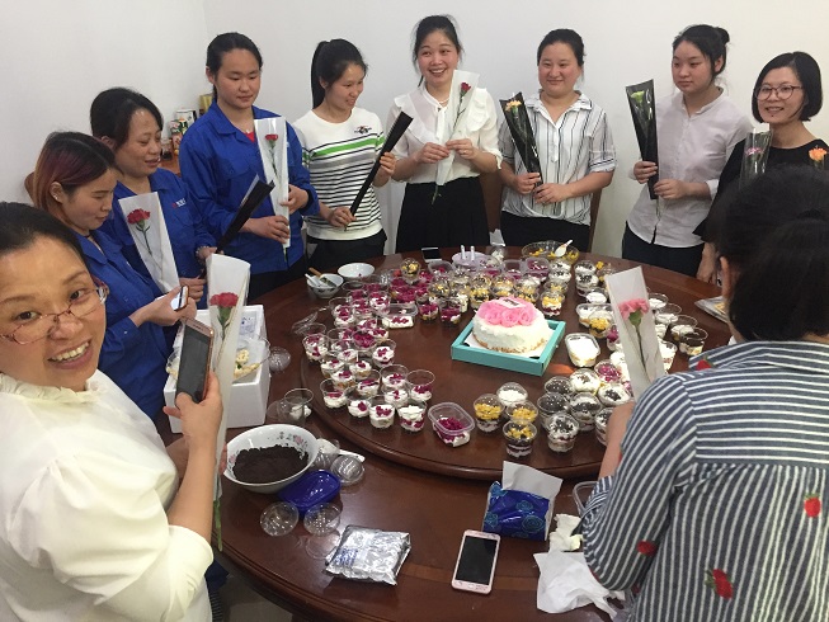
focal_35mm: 29
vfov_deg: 48.2
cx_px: 414
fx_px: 695
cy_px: 311
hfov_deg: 61.7
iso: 200
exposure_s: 1/33
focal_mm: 4.15
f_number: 2.2
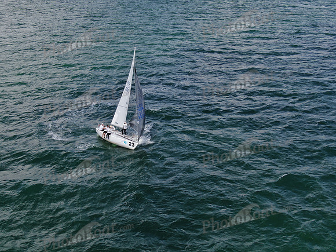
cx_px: 168
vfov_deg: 30.3
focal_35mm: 48
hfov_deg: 39.7
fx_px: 466
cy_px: 126
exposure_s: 1/1000
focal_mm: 8.6
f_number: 3.8
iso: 100
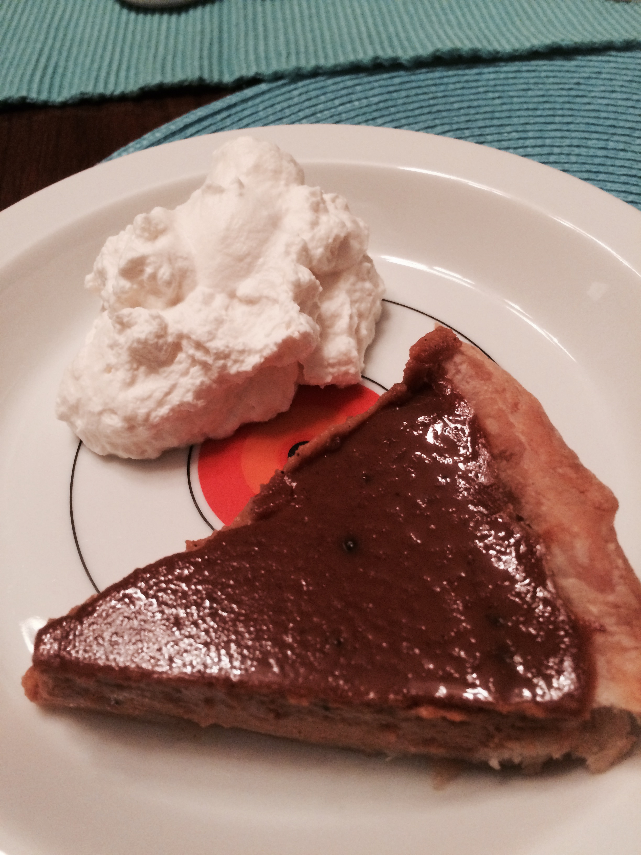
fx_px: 716
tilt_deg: -53.1
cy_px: 428
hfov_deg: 48.2
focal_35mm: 29
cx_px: 320
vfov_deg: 61.7
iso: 250
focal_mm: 4.15
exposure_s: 1/30
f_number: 2.2
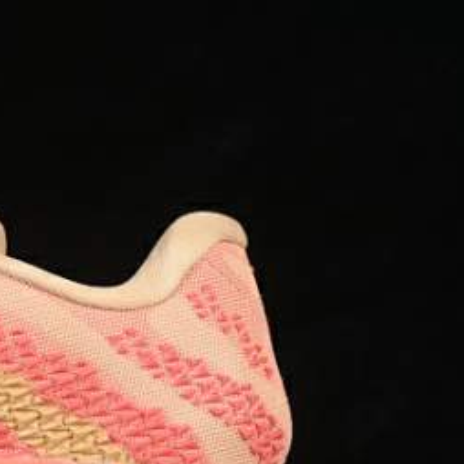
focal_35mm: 183
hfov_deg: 9.4
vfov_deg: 9.5
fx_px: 2775
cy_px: 327
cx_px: -163
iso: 160
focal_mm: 50
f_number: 8
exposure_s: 1/80
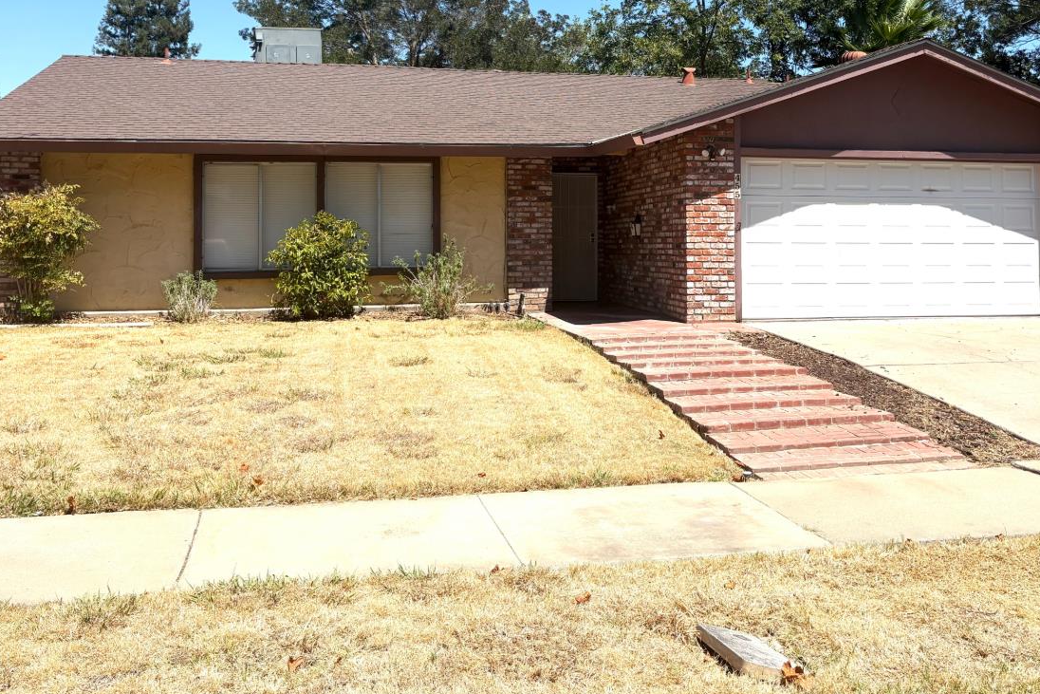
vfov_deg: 35.4
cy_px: 199
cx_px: 569
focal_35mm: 37
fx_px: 1069
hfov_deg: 51.8
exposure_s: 1/4950
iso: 50
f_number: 1.6
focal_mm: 5.96
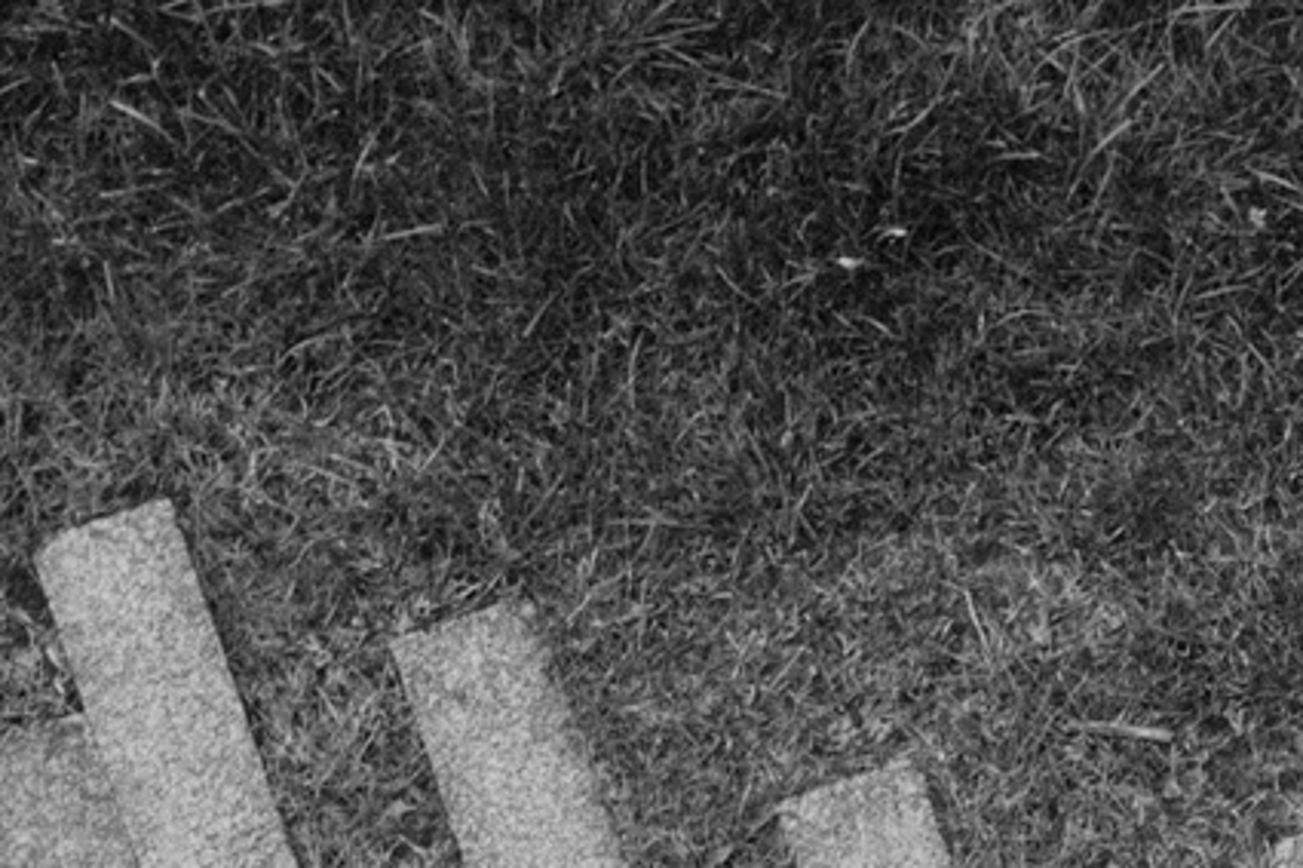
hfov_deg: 6.2
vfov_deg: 4.1
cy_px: 2609
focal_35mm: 326
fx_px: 11794
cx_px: 2183
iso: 100
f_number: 2.8
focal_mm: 49
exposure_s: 1/200
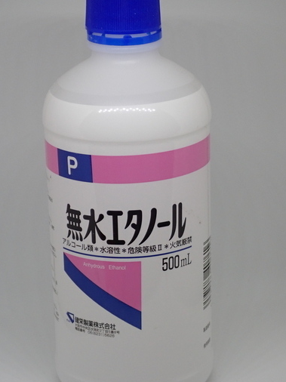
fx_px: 1191
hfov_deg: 13.7
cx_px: 133
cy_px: 196
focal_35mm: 108
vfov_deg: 18.2
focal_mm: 16.48
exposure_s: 1/100
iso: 250
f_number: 4.7
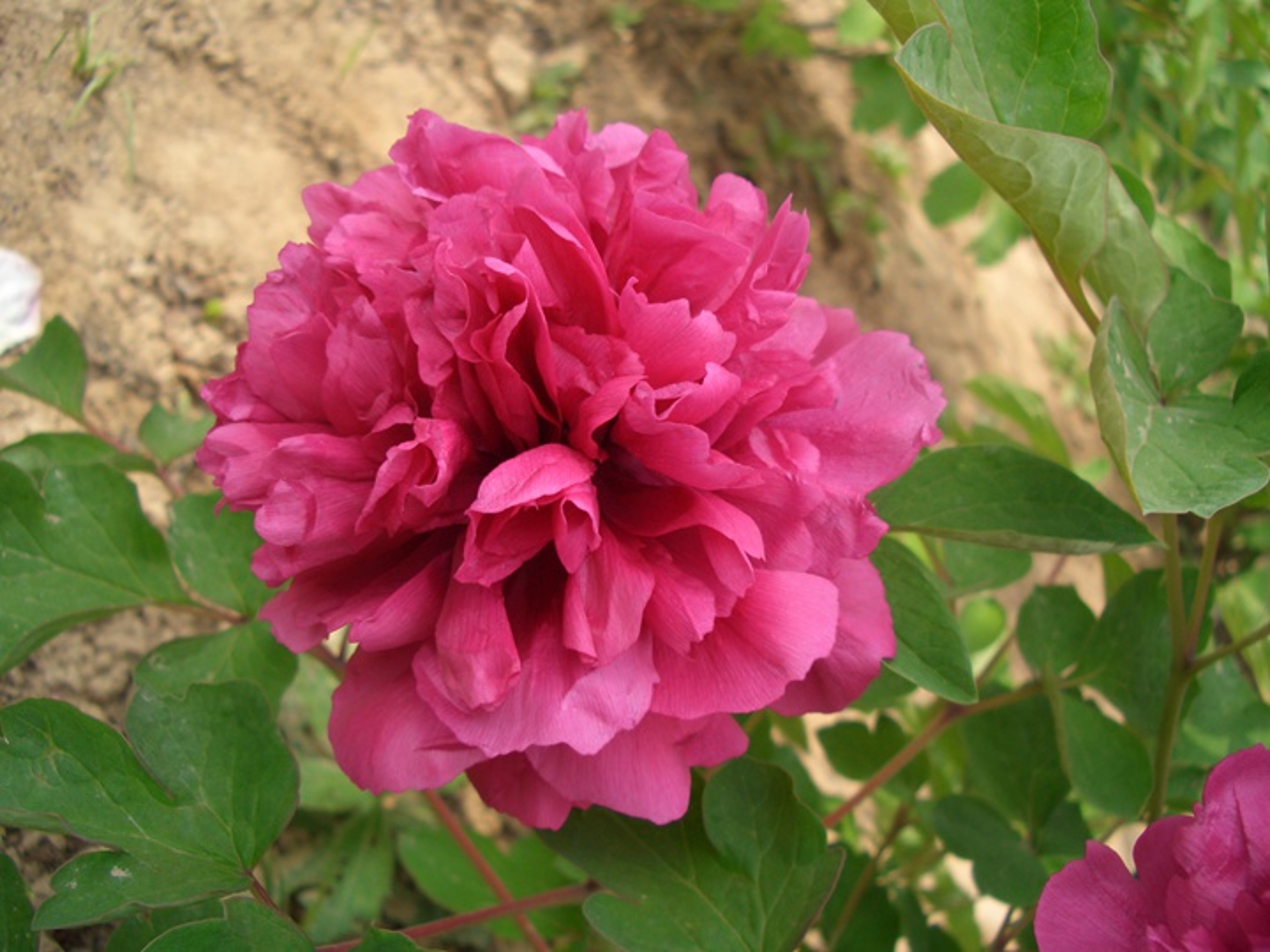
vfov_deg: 40.7
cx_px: 635
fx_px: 1284
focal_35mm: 35
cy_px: 476
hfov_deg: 52.6
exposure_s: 1/250
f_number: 2.6
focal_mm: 5.8
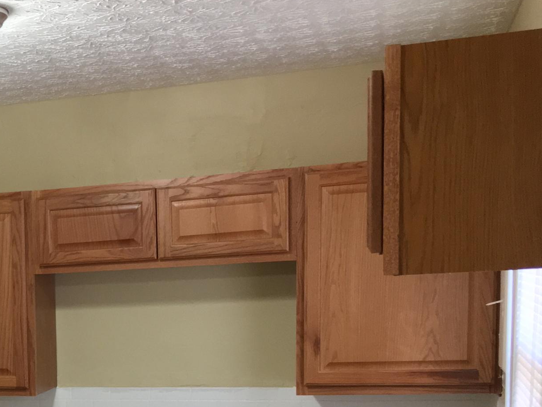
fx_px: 1112
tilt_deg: -7.9
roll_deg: +3.2
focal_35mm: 71
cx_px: -120
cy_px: 429
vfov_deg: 19.9
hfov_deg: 24.6
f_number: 2.2
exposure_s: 1/30
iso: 100
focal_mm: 4.15
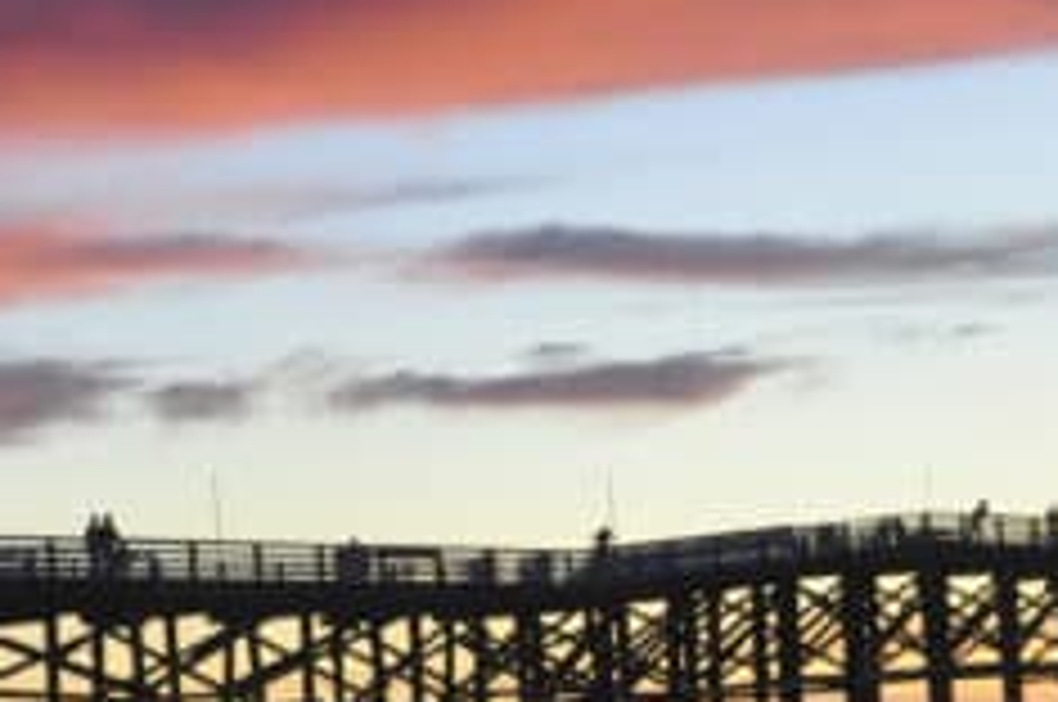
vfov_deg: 8.6
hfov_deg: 13.0
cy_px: 819
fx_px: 4608
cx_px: 108
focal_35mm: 157
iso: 200
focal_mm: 32
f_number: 8
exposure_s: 1/20
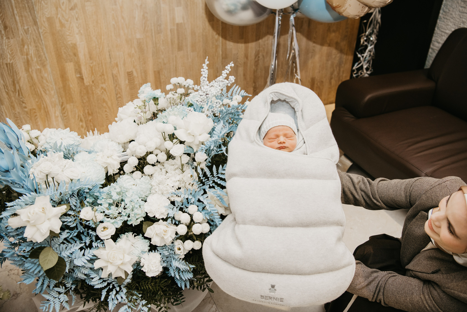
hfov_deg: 58.7
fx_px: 415
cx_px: 234
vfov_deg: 41.1
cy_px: 156
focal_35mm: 32
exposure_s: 1/160
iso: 640
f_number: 4
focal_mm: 32
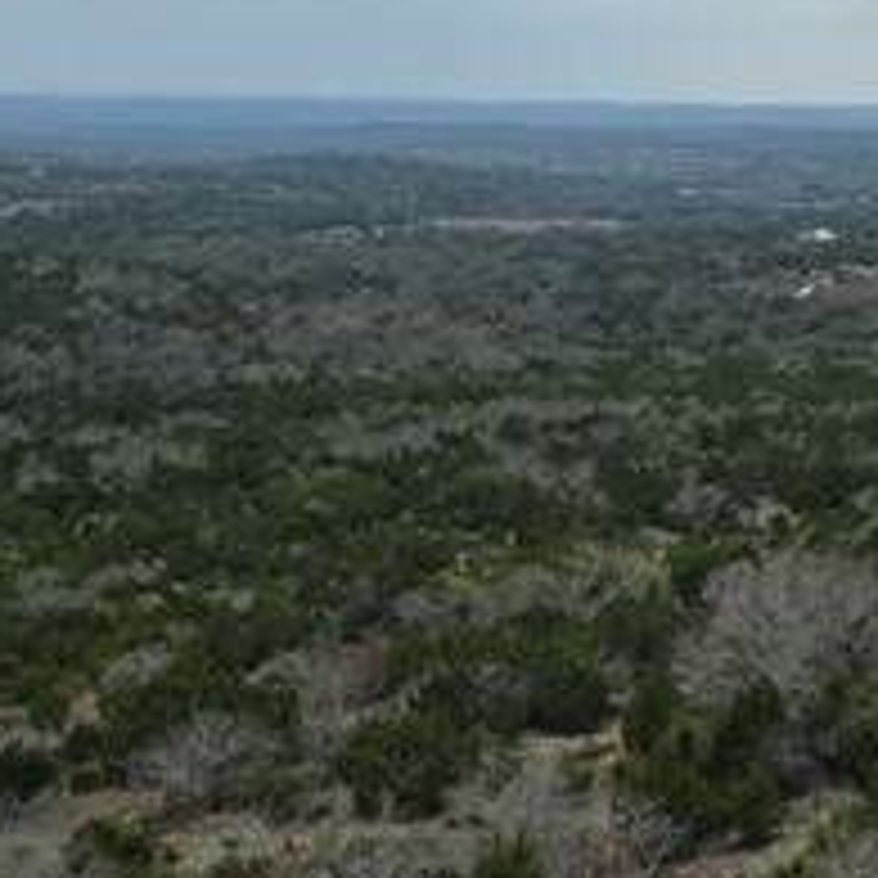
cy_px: 113
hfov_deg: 15.9
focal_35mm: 107
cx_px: 887
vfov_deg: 16.1
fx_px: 3070
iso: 80
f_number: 1.7
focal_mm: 6.3
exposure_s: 1/4539
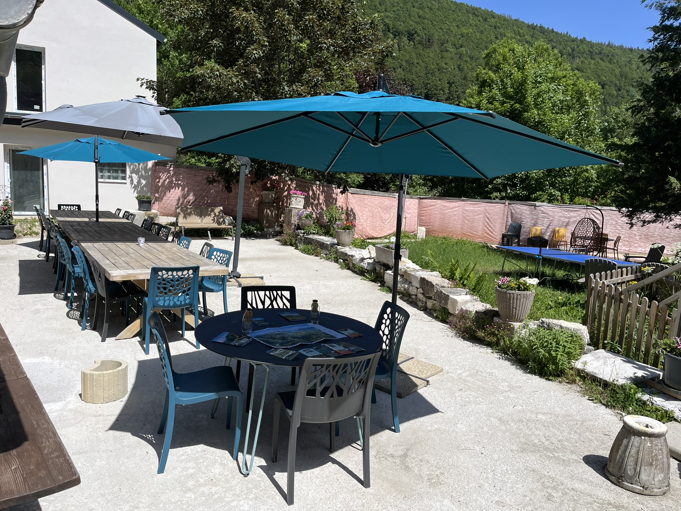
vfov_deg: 53.1
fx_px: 511
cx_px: 340
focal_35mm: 26
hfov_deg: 67.3
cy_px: 256
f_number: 1.6
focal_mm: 5.1
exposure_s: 1/5076
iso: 50
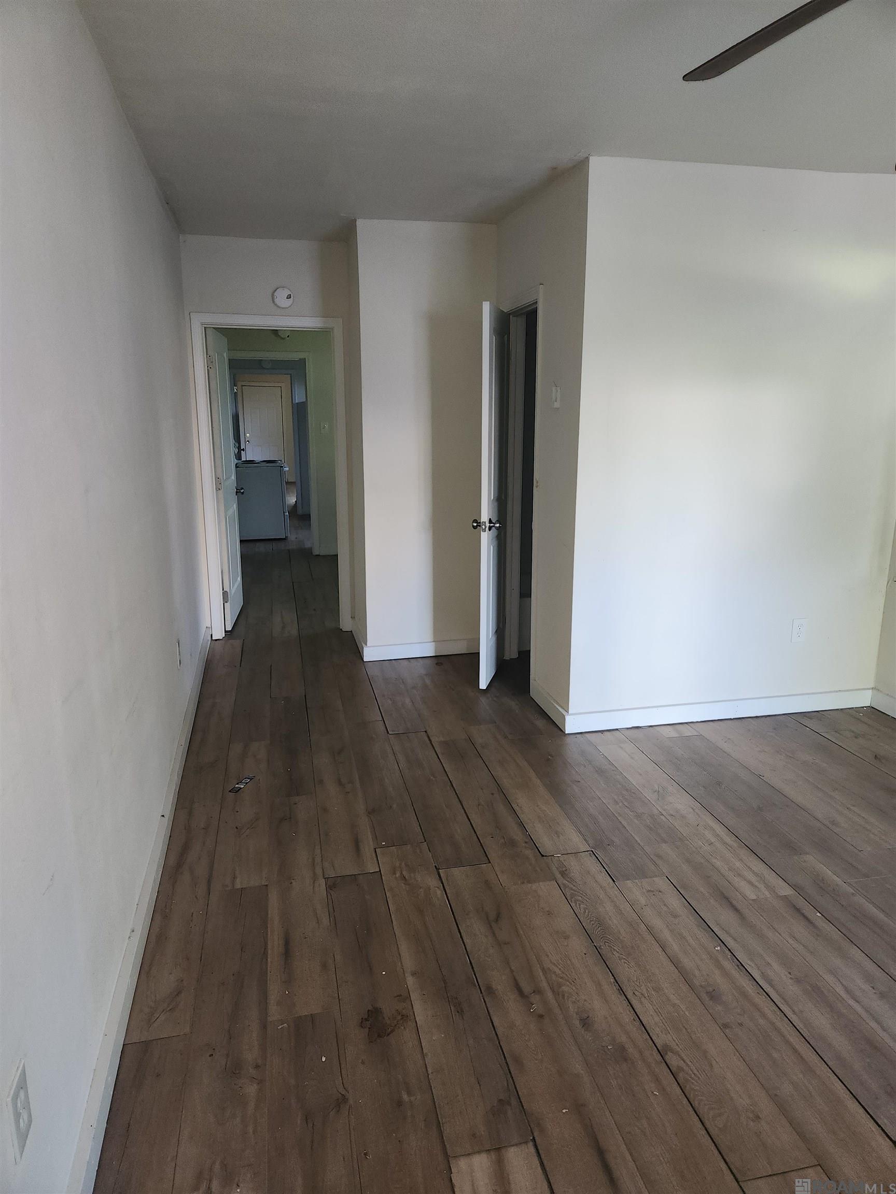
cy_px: 597
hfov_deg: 58.9
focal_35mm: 23
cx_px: 448
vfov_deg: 73.9
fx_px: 794
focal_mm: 5.4
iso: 100
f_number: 1.8
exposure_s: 1/30
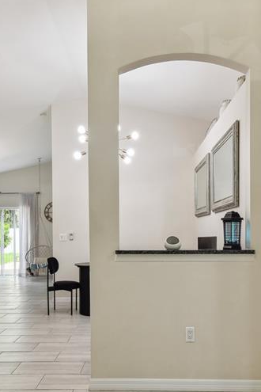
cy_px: 241
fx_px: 337
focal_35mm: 31
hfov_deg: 42.3
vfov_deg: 59.6
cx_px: 123
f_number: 7.1
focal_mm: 10
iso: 100
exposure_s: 1/6
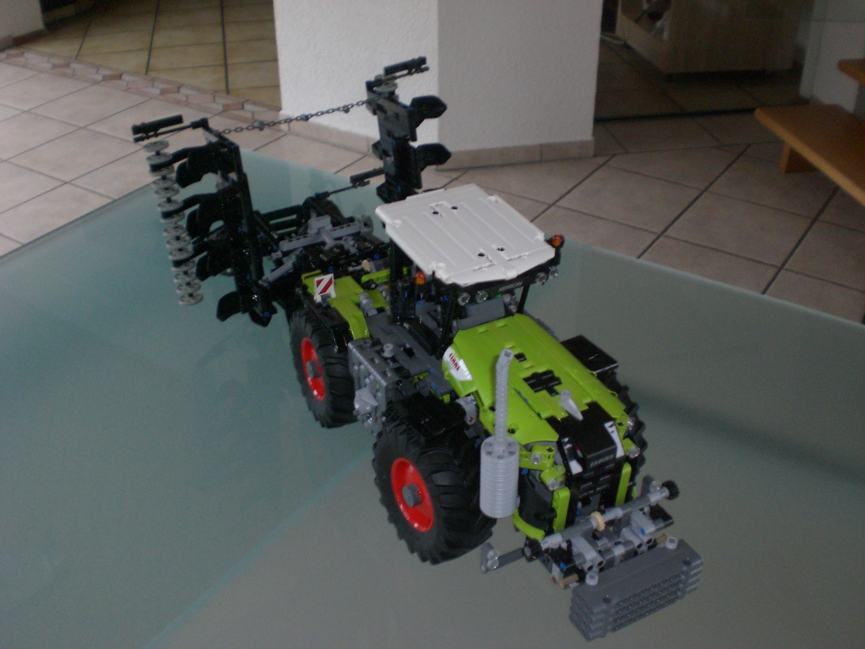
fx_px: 950
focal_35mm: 38
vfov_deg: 37.7
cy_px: 324
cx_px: 432
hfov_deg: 49.0
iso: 200
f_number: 3.1
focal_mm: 6.3
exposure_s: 1/30
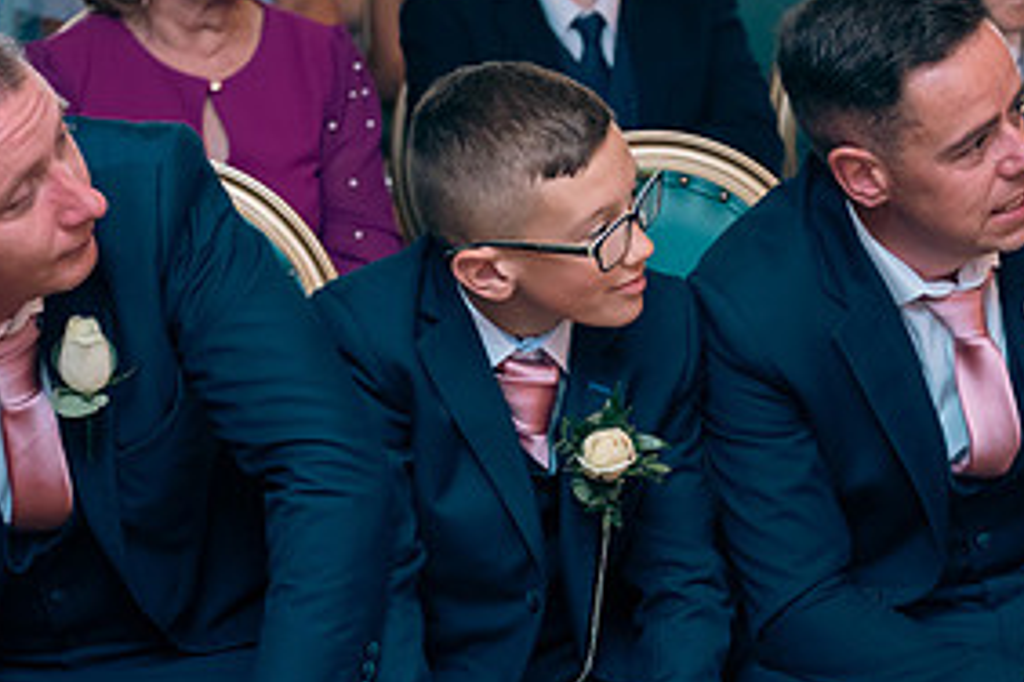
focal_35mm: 115
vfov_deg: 11.9
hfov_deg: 17.8
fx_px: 3271
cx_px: 621
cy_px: 357
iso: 640
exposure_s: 1/160
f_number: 3.5
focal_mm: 56
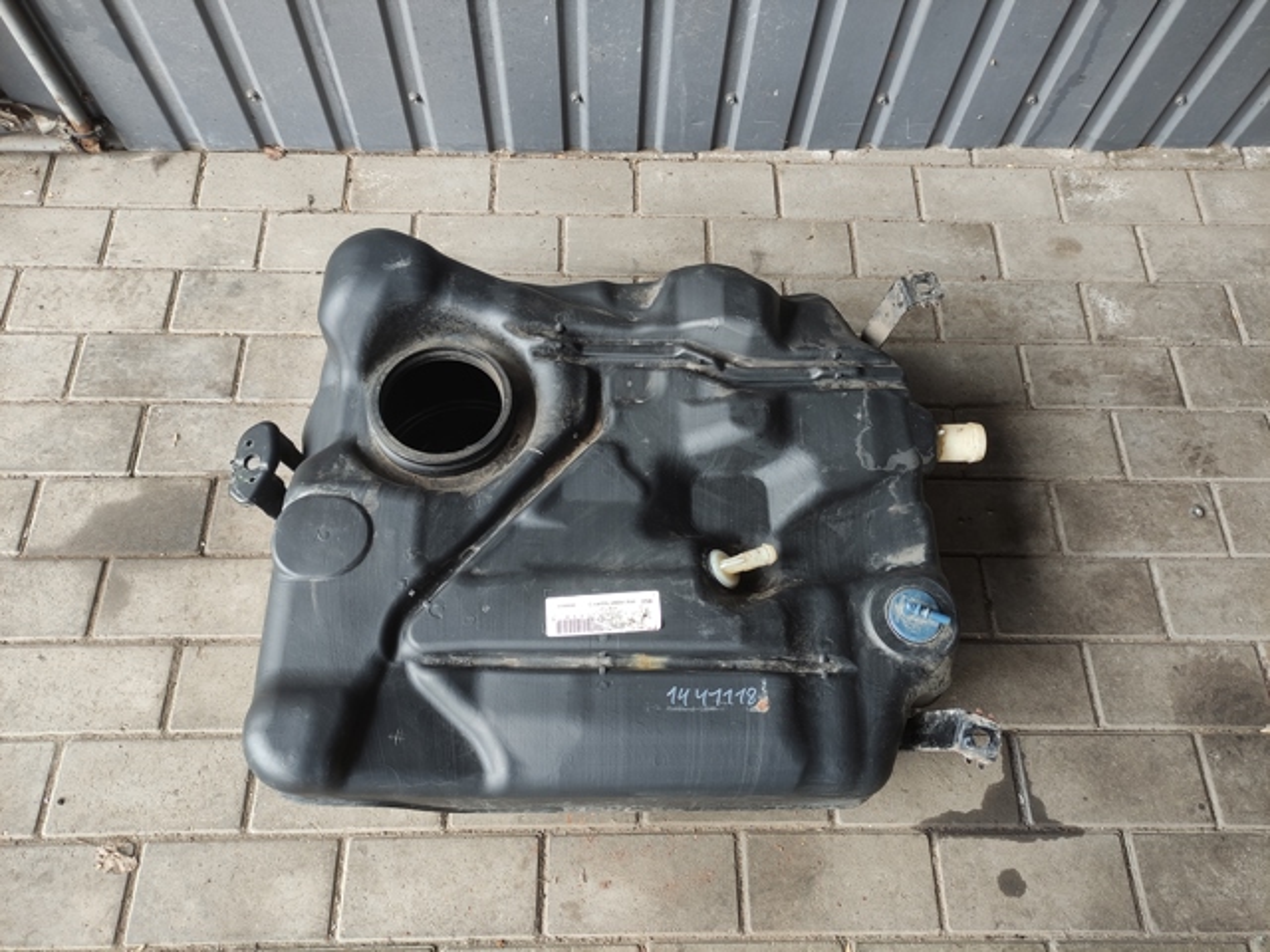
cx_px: 635
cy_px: 476
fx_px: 917
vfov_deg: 54.9
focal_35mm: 25
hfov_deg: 69.4
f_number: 1.89
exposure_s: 1/50
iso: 156
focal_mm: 5.43
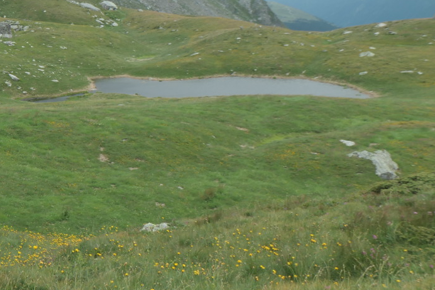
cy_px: 4
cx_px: -14
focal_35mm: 65
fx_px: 786
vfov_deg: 20.3
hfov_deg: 28.7
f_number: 3.6
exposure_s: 1/640
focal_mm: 11.1
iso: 125
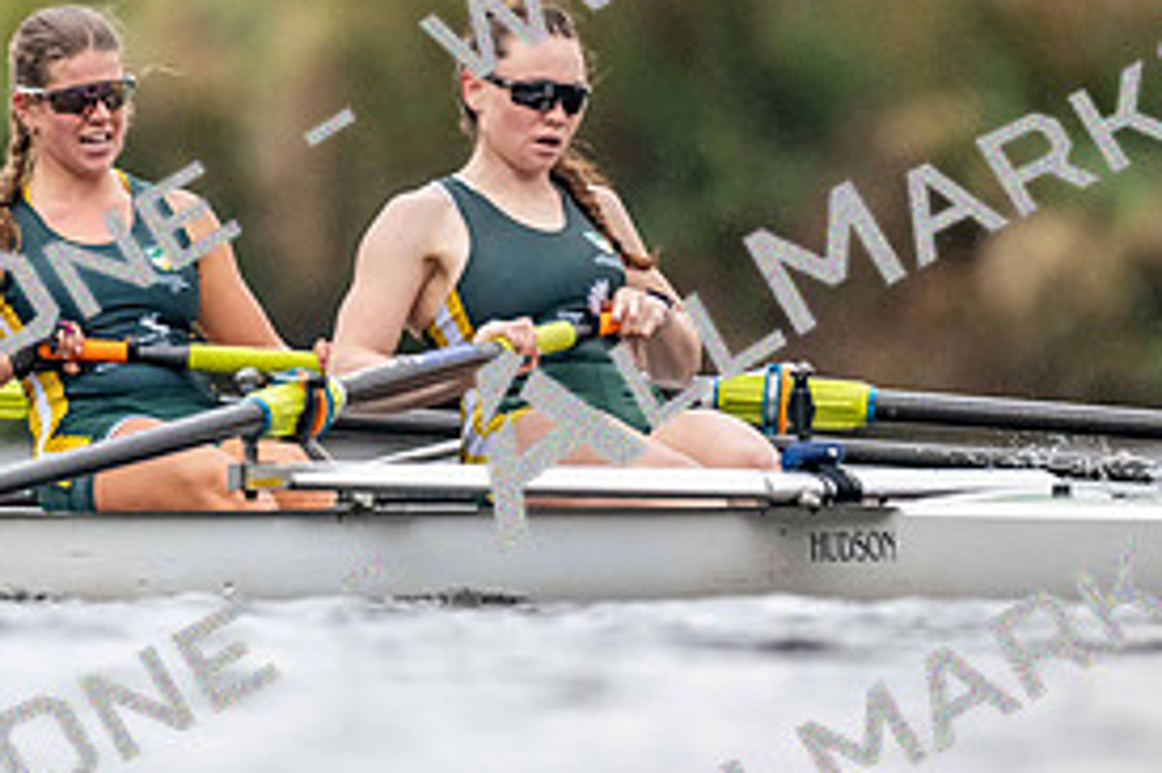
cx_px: 114
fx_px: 40838
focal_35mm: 1266
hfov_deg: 1.6
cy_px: 150
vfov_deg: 1.1
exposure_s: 1/2500
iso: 3600
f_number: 4
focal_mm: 600
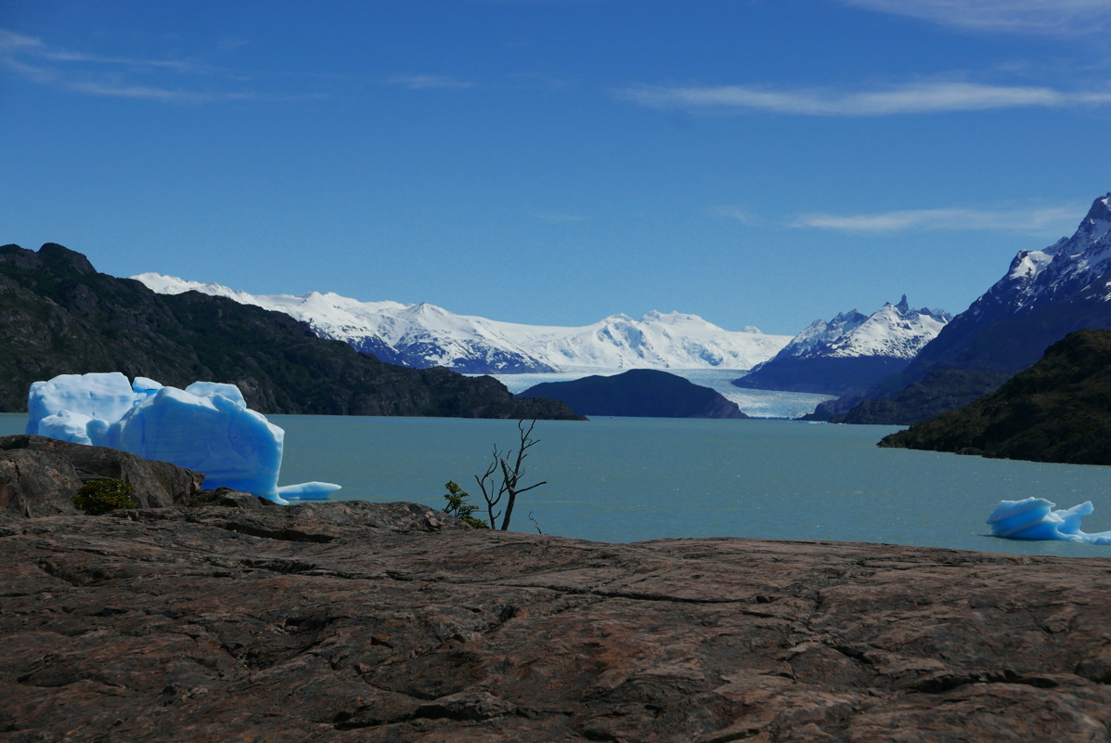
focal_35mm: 65
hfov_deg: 30.9
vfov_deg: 21.0
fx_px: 2007
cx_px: 556
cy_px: 372
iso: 200
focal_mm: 29.3
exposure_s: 1/3200
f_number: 5.6
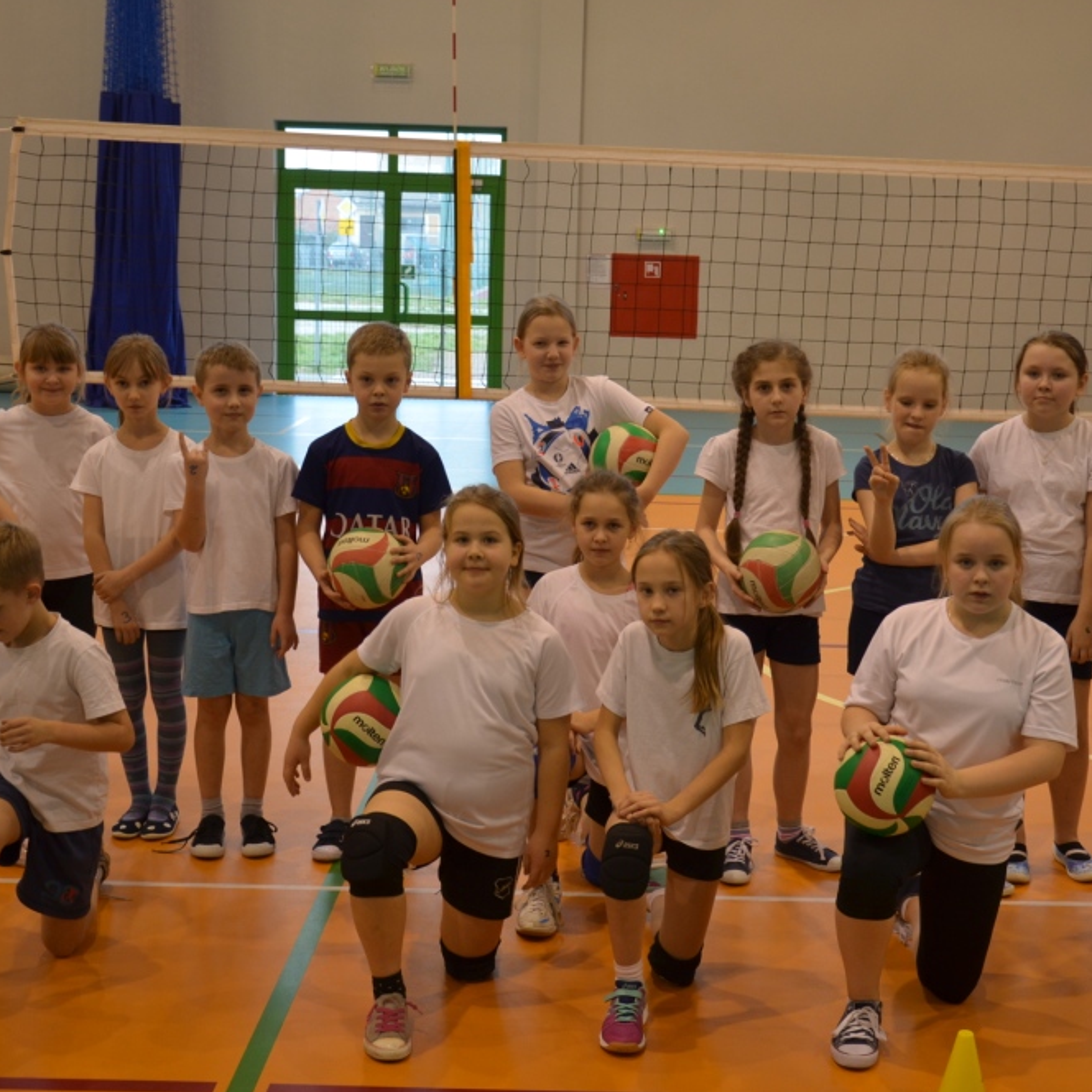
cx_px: 627
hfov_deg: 33.3
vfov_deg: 33.4
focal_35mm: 51
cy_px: 539
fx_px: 1820
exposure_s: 1/50
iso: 400
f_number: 4
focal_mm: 26
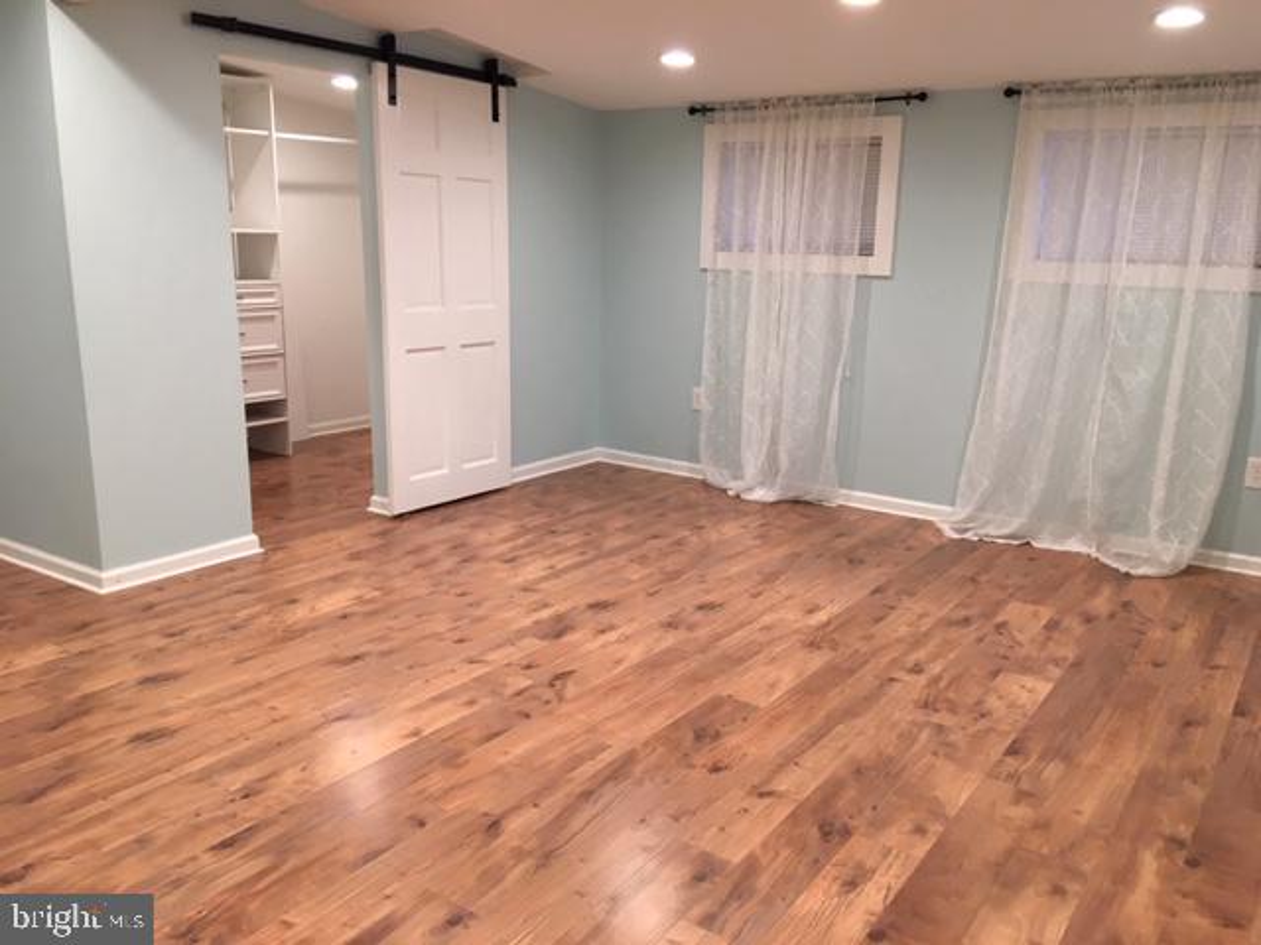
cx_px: 630
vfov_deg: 48.2
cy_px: 472
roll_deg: -1.7
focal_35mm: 29
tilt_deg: -12.7
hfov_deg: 61.7
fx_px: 1056
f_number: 2.2
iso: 50
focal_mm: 4.15
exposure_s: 1/30
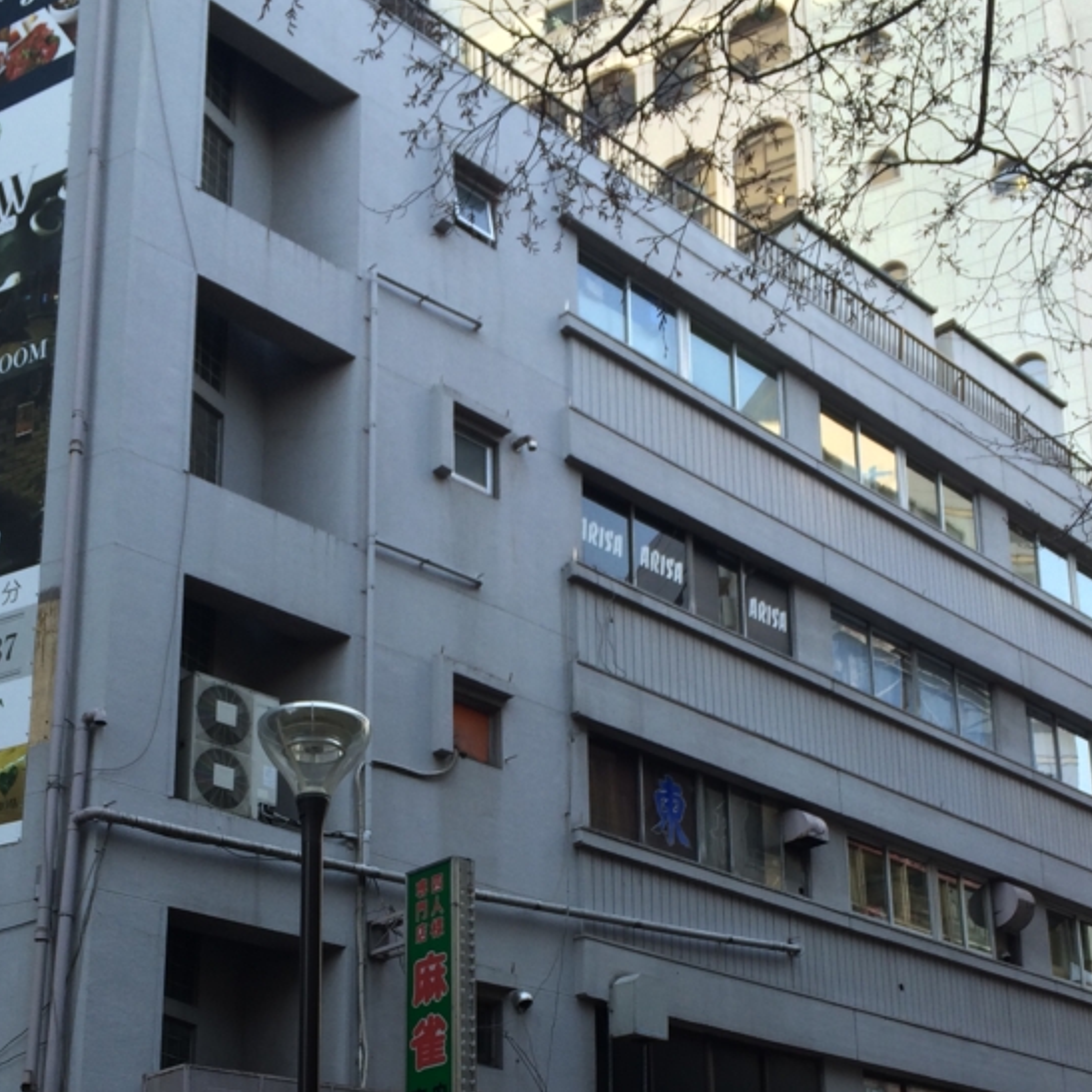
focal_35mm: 48
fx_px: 1713
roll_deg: +0.5
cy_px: 926
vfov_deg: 33.9
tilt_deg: +15.4
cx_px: 481
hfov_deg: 35.3
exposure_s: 1/161
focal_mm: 4.15
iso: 32
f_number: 2.2
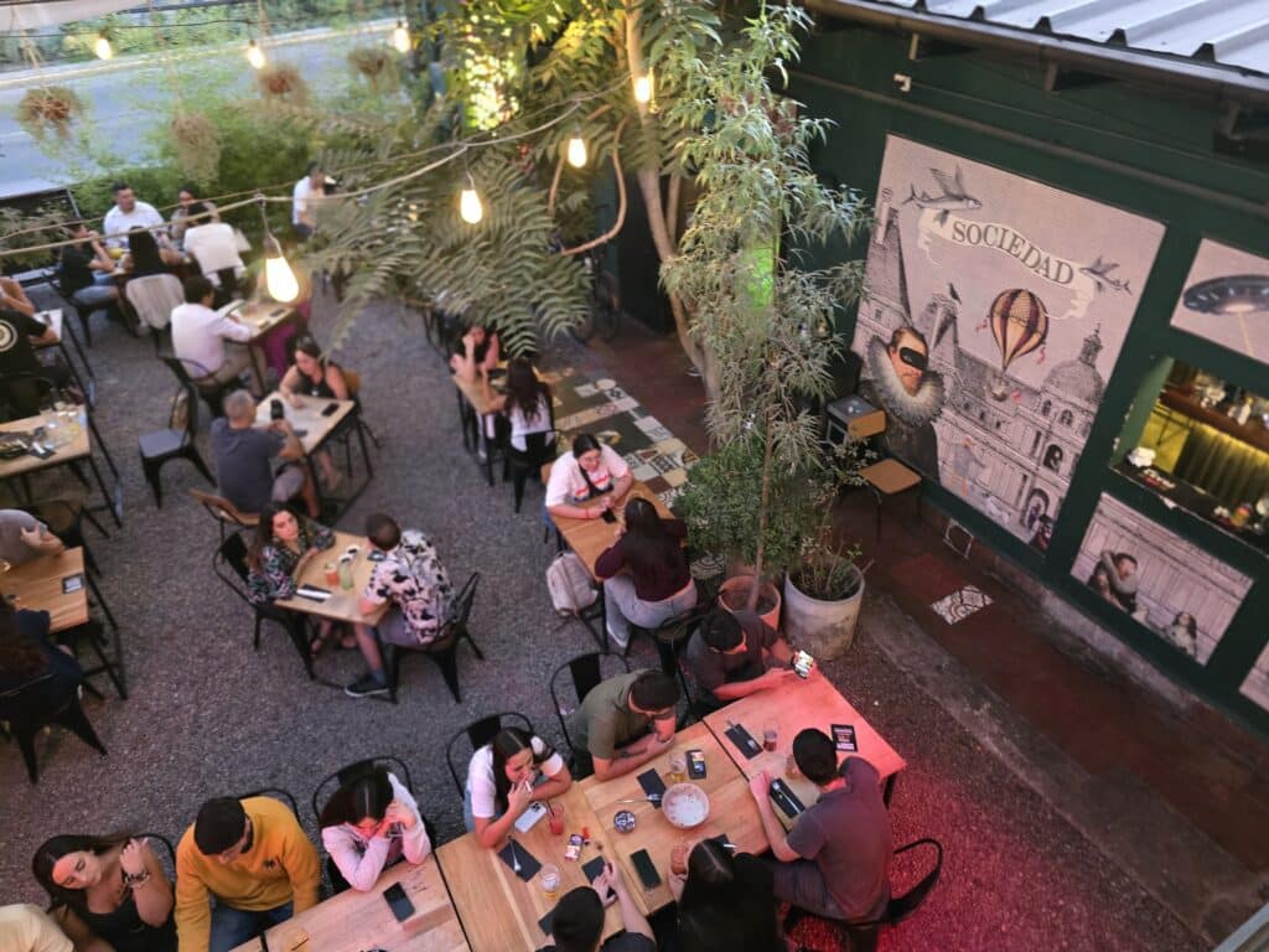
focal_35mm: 23
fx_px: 843
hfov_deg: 73.9
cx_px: 634
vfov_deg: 58.9
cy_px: 476
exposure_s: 1/50
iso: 2000
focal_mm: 6.3
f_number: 1.7
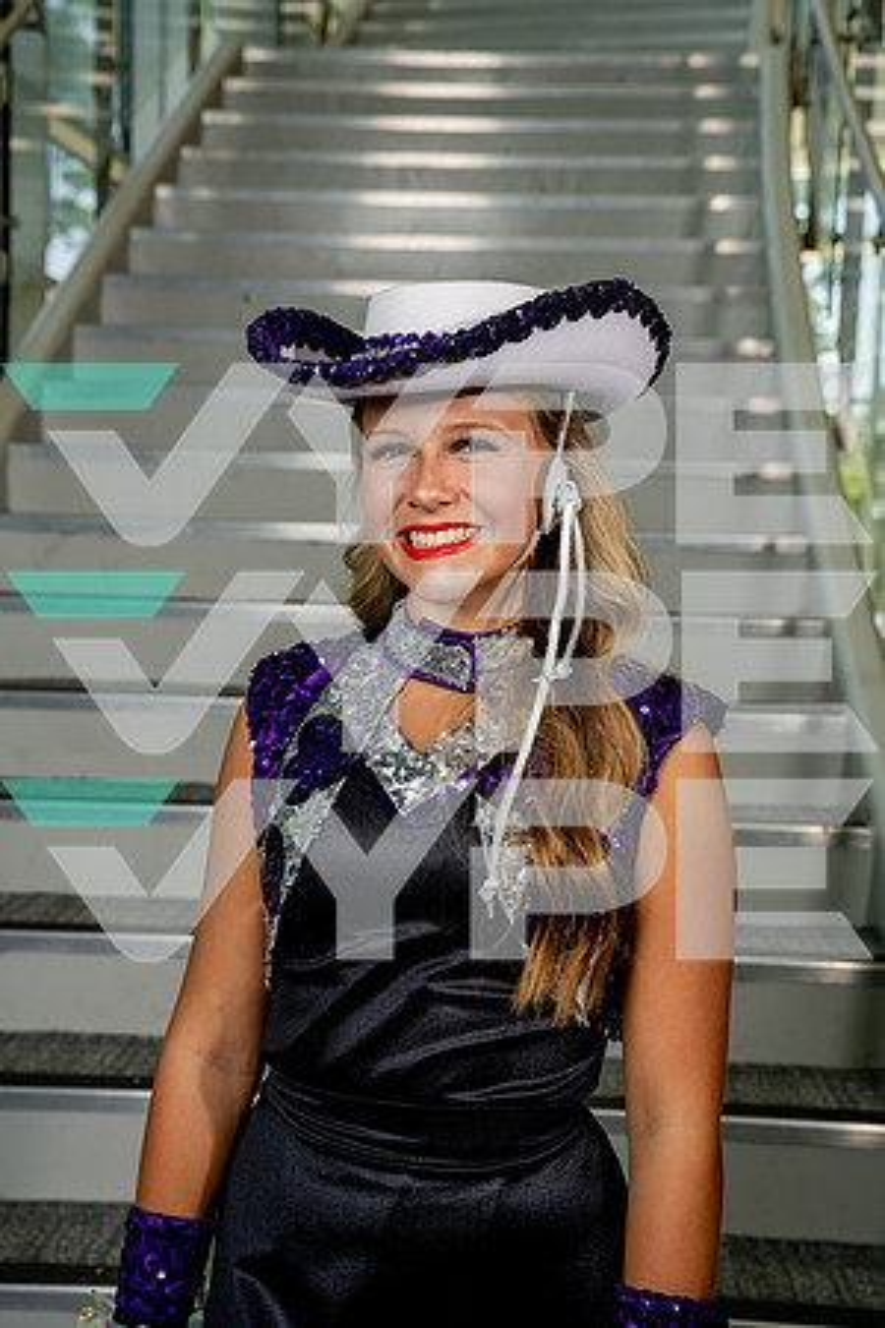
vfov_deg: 39.6
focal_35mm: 50
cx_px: 442
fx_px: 1844
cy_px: 664
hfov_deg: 27.0
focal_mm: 50
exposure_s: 1/250
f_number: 5.6
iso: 400
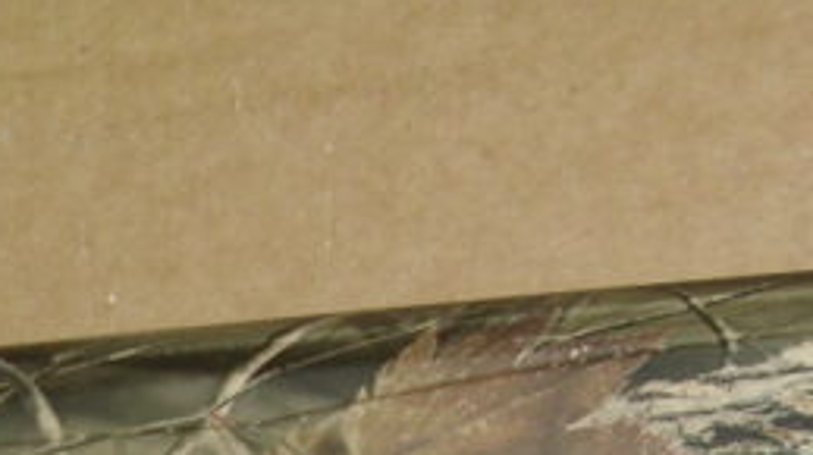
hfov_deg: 18.1
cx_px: 261
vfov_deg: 9.7
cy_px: 832
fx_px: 2541
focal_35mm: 118
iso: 100
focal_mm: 6.3
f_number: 2.8
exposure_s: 1/45
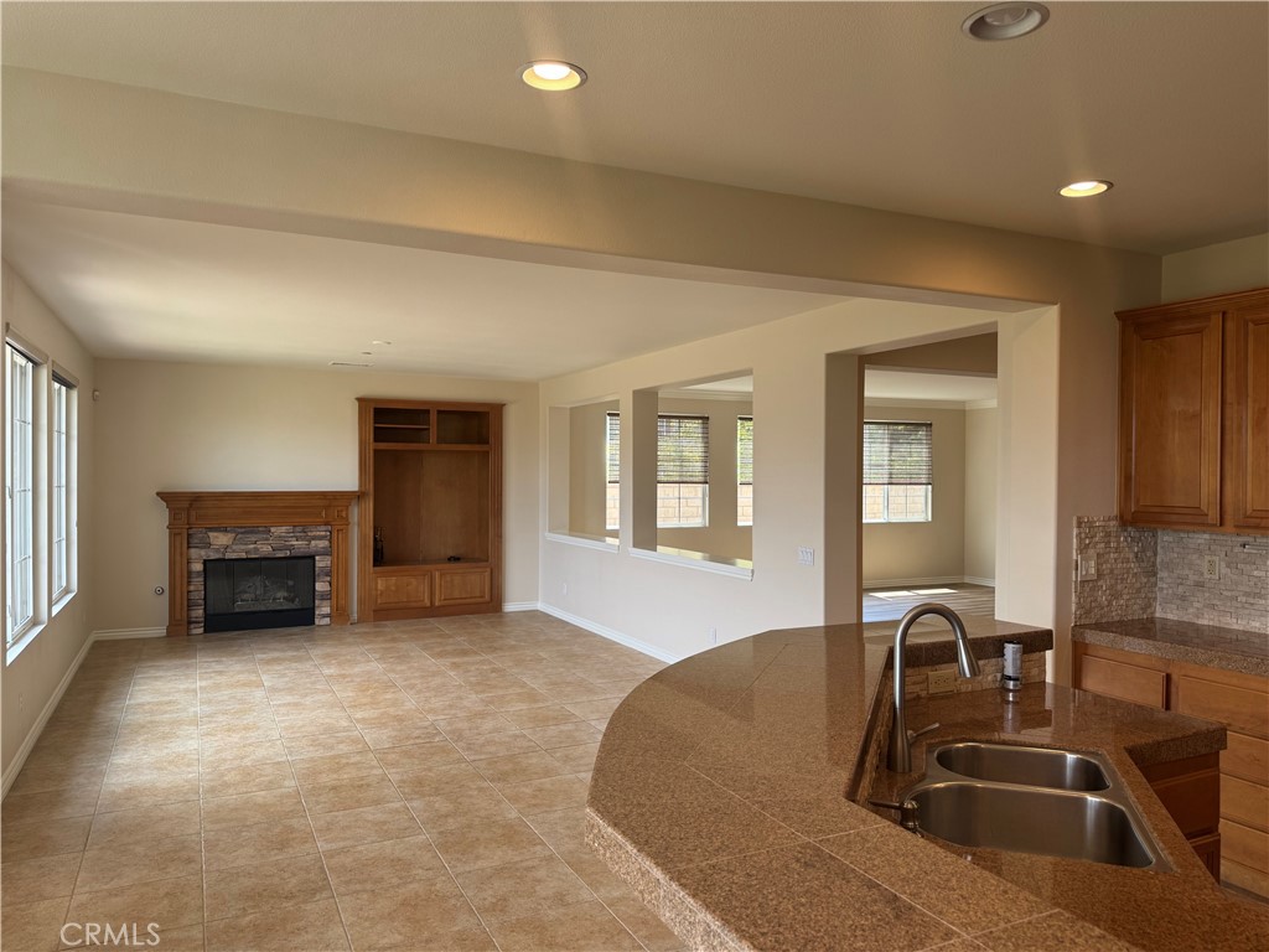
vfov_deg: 56.8
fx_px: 880
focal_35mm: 24
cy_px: 476
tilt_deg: -0.9
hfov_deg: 71.6
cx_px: 634
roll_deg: -0.5
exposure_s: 1/120
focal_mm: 6.76
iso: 64
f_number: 1.78
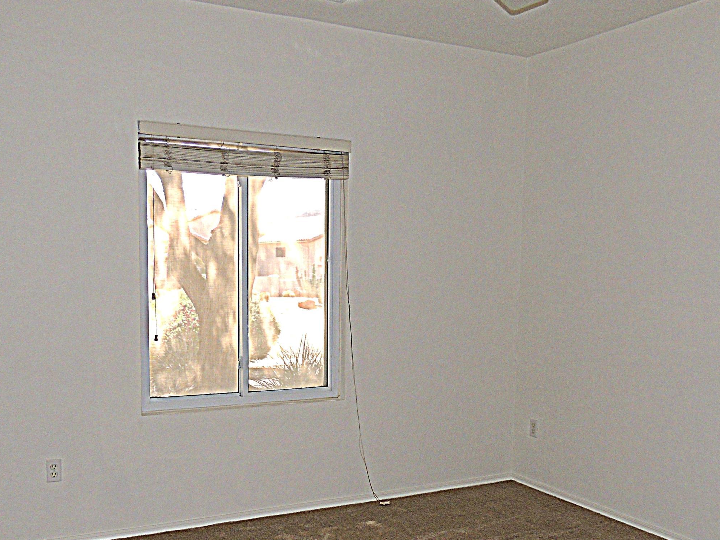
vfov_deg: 39.2
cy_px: 356
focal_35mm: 36
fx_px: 749
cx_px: 341
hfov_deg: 51.3
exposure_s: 1/30
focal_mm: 4.3
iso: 200
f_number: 3
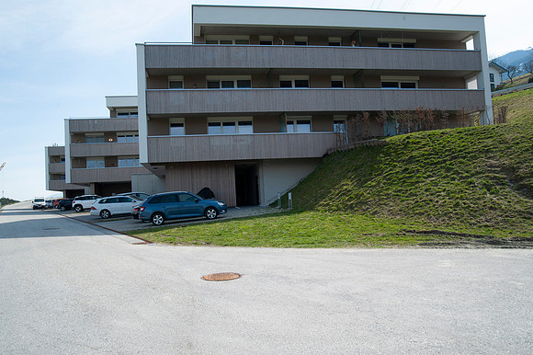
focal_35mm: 28
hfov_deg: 65.5
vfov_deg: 46.4
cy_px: 178
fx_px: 414
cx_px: 266
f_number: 11
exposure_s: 1/250
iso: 200
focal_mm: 28
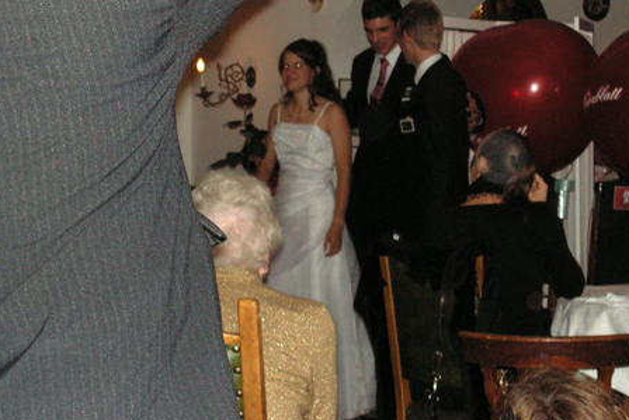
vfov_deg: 16.0
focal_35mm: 85
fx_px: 1486
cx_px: 350
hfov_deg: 23.9
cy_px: 136
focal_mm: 10.2
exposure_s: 1/60
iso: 160
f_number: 3.3
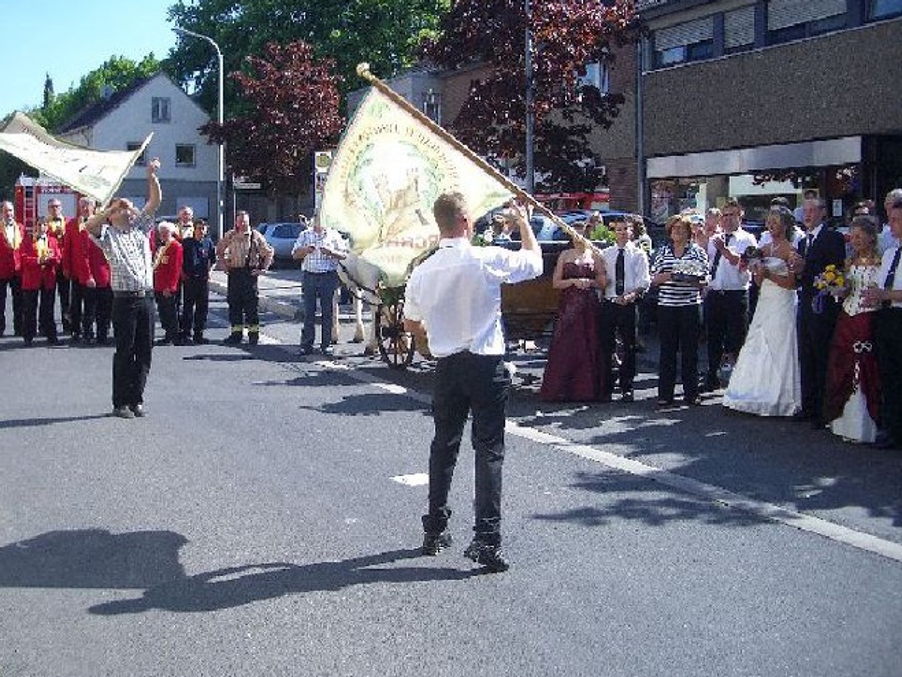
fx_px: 1095
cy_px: 302
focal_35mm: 42
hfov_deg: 44.6
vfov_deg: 34.3
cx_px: 372
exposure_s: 1/640
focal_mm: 5.8
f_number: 2.6
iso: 50
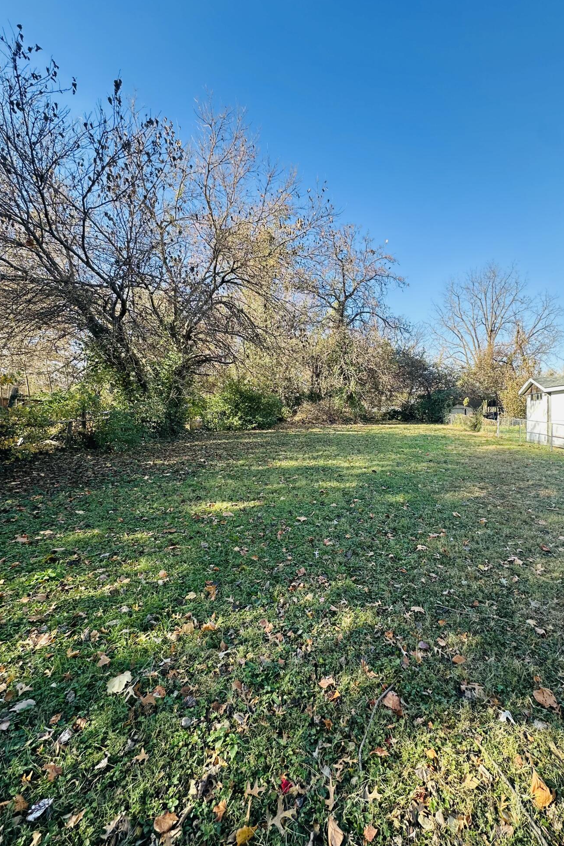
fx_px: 352
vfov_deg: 100.4
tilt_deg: +0.2
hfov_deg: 76.8
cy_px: 419
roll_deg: +1.4
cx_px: 325
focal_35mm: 15
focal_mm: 2.22
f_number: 2.2
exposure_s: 1/328
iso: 40
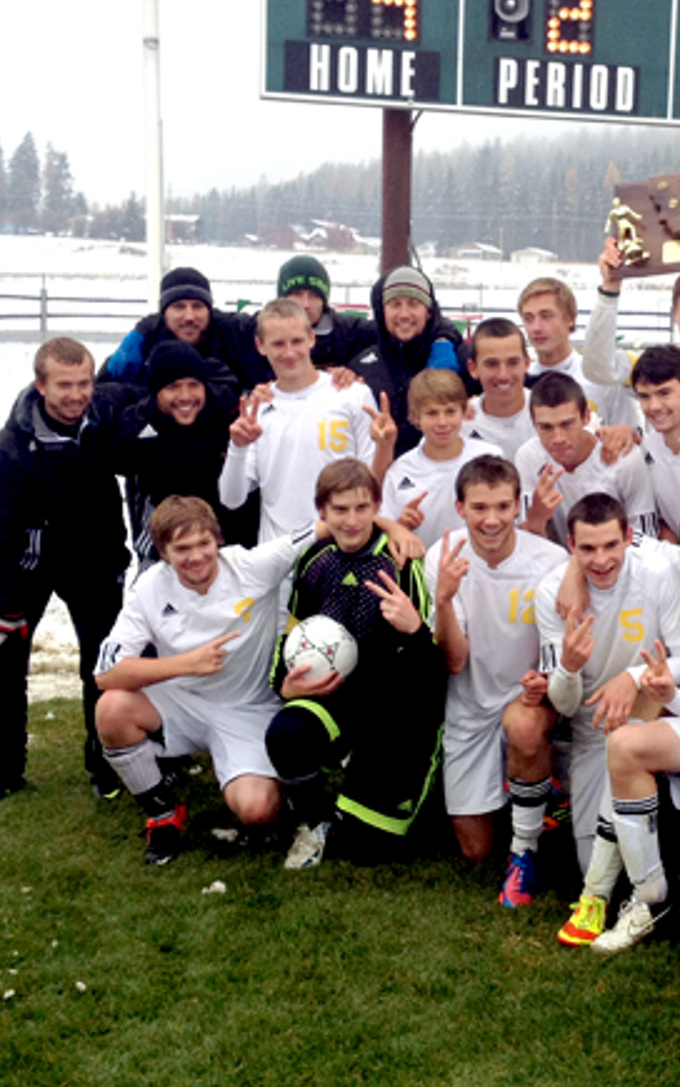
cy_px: 517
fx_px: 1541
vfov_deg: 38.9
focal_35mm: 52
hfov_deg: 23.7
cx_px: 690
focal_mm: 4.28
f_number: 2.4
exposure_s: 1/174
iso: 50
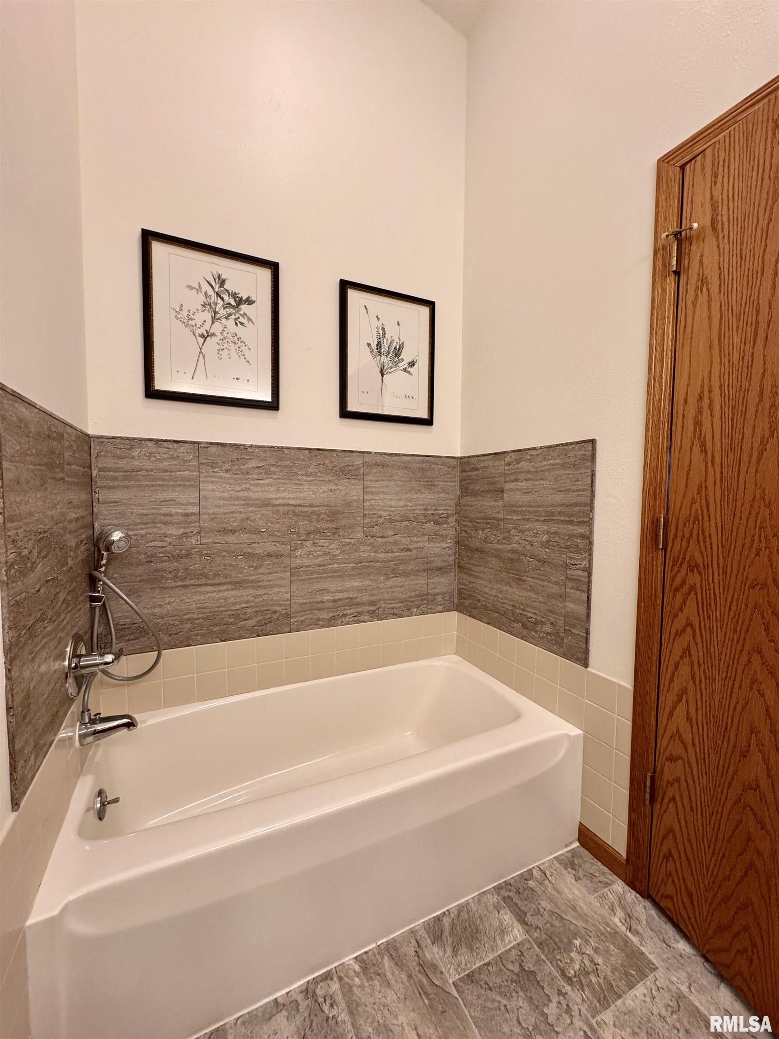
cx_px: 390
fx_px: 420
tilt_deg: -2.7
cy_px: 520
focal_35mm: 14
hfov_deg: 85.7
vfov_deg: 102.1
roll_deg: -0.2
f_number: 2.2
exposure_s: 1/120
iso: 250
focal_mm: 2.22
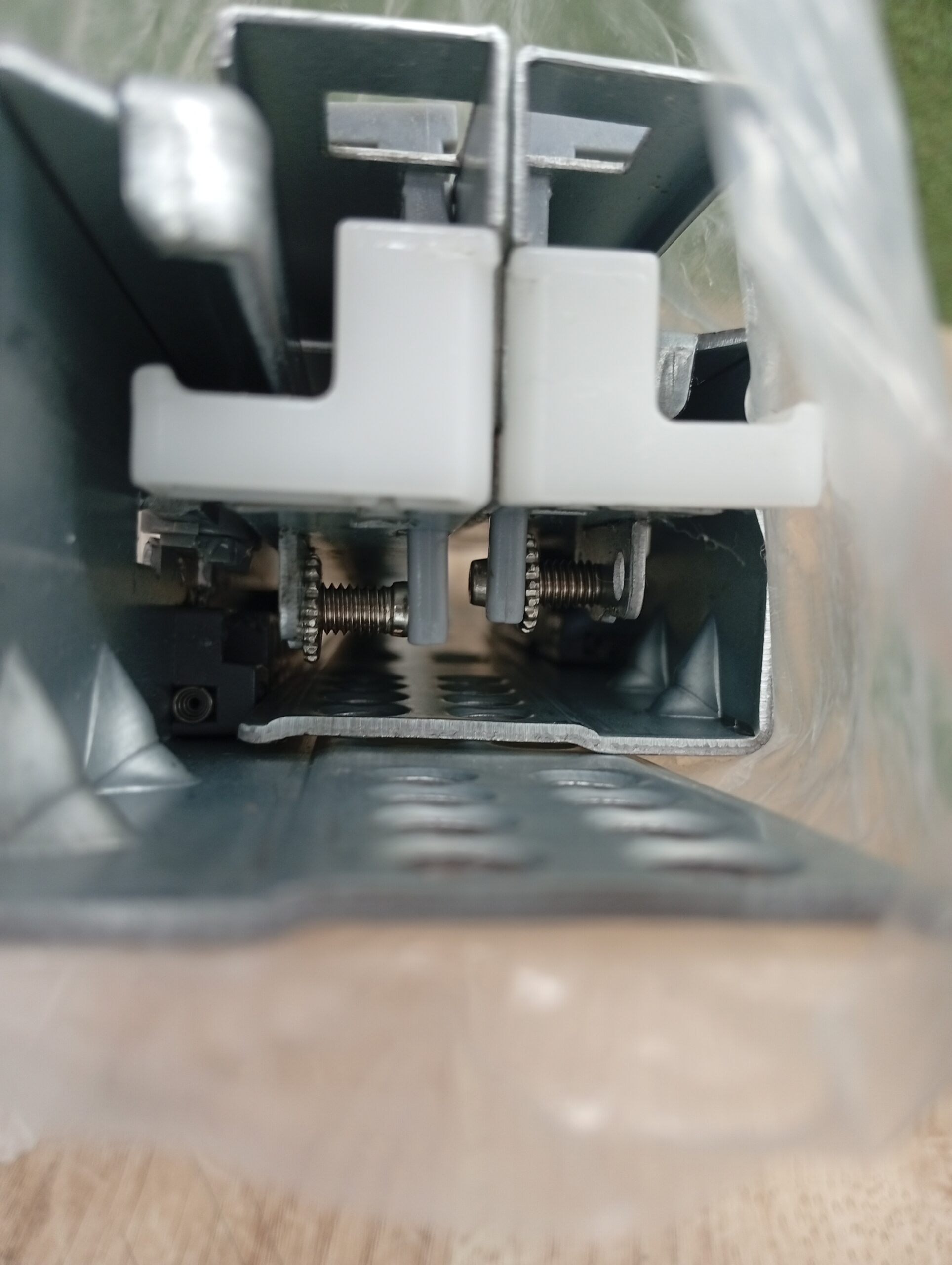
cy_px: 632
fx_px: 987
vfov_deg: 65.2
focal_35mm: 27
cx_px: 476
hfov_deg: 51.5
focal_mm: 3.98
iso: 252
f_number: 1.8
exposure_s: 1/33.3
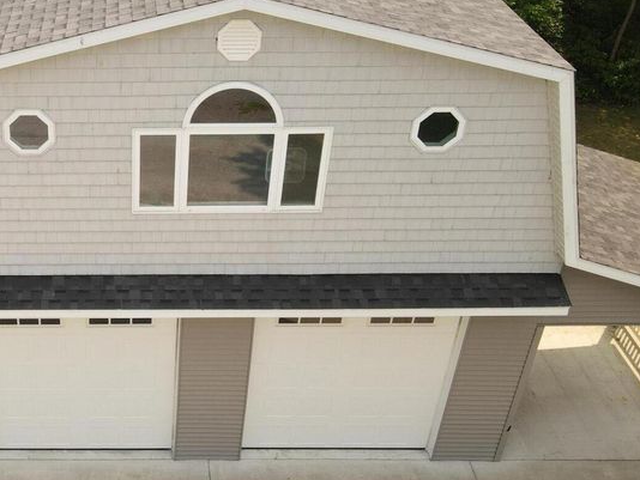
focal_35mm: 46
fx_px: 851
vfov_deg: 31.5
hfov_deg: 39.0
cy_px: 223
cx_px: 95
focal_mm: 4.5
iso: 100
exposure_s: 1/240
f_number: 2.8
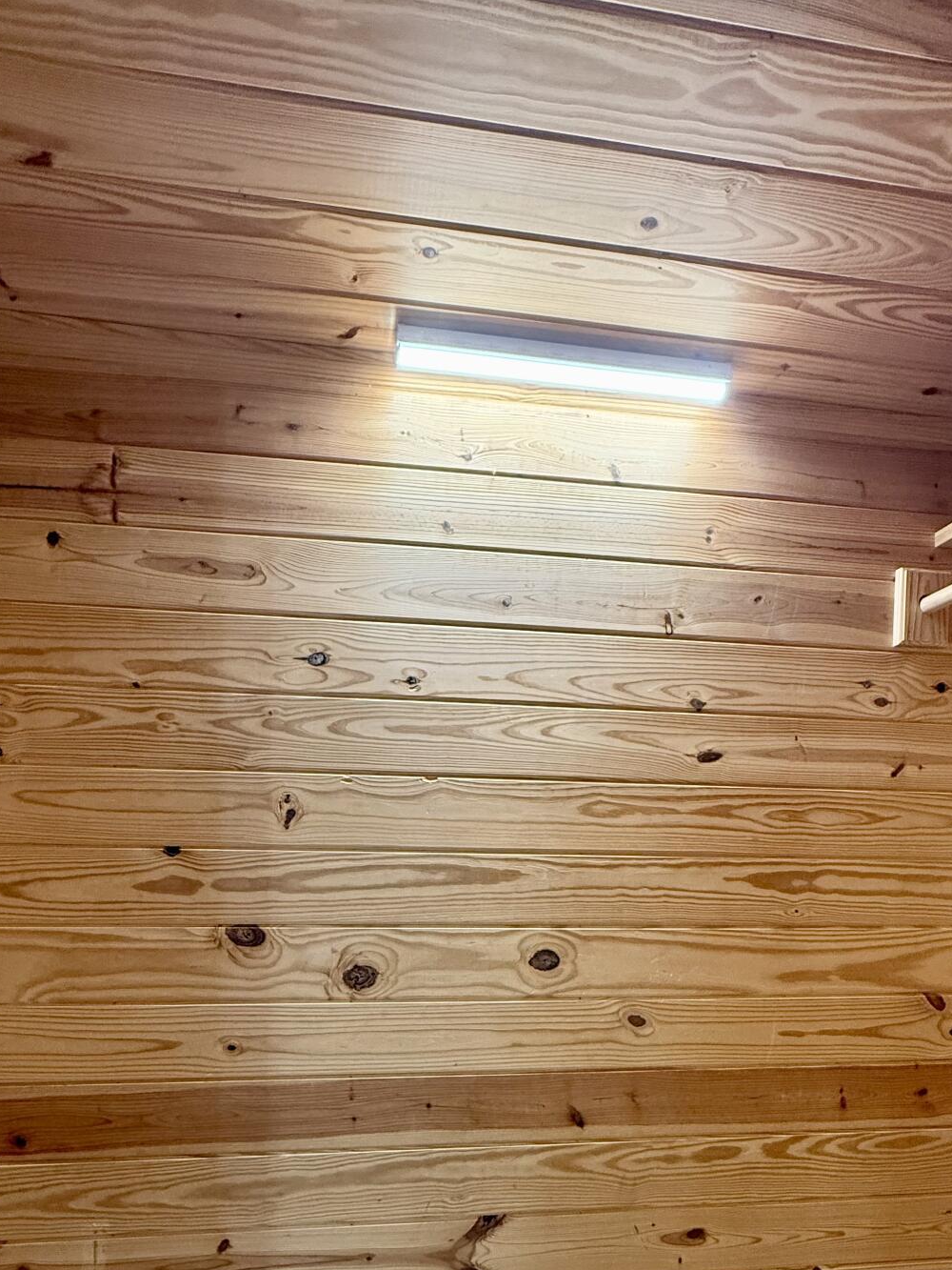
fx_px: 770
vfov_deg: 74.5
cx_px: 426
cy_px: 920
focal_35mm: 21
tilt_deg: -1.0
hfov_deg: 63.3
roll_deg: -1.1
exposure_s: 1/60
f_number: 2.2
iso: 400
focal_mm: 2.22
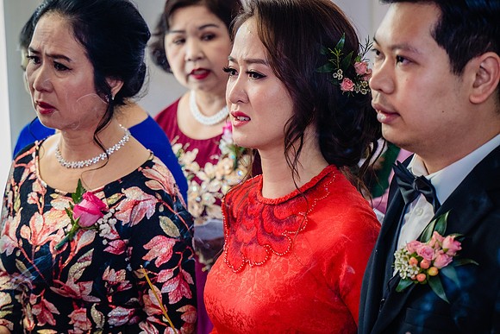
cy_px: 190
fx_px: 1718
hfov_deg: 16.6
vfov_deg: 11.1
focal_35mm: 124
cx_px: 224
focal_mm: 72
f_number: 4
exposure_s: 1/160
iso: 1600
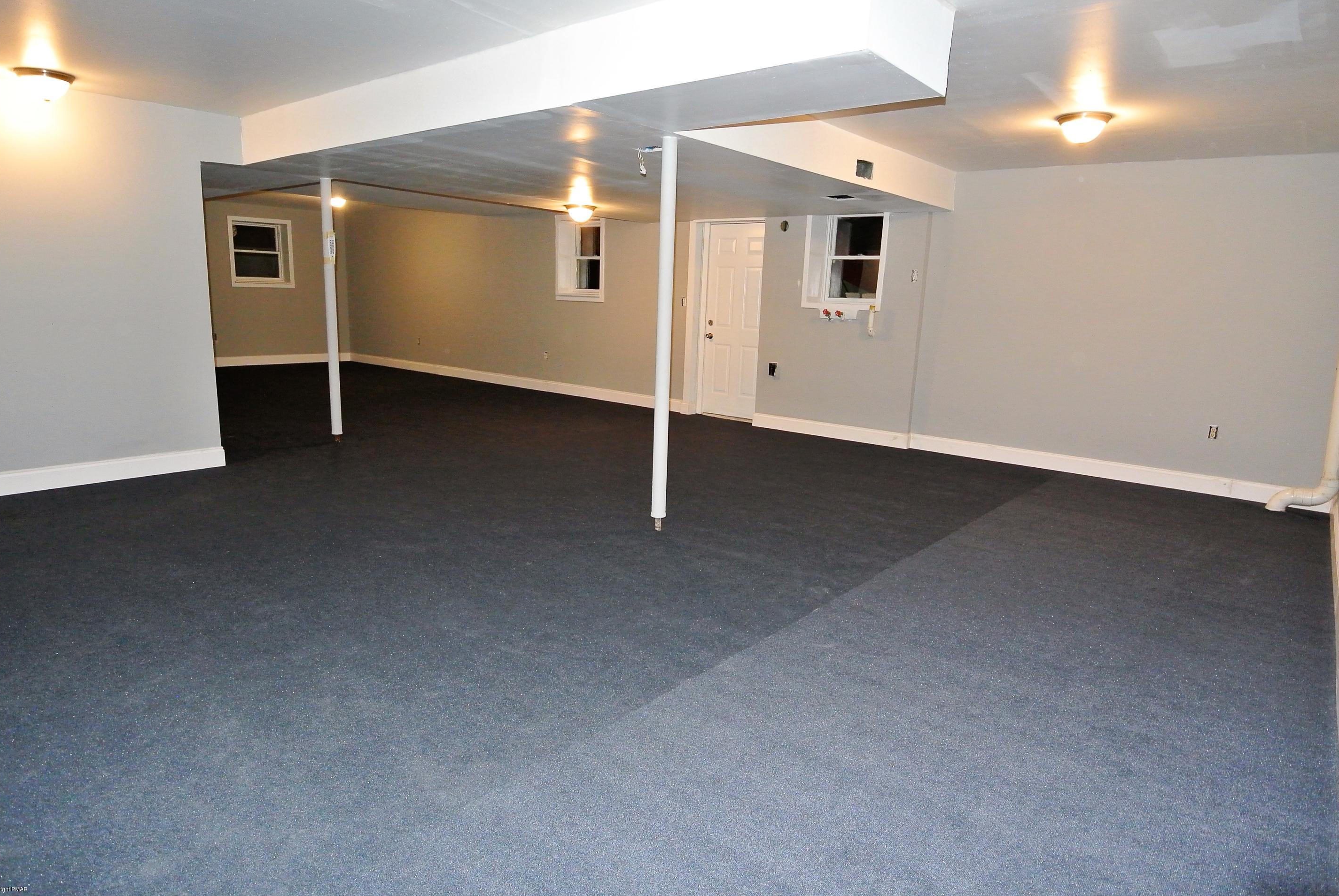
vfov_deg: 62.1
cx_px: 668
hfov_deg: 83.9
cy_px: 448
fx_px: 745
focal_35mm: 20
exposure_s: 1/60
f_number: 3.8
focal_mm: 7.3
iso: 800
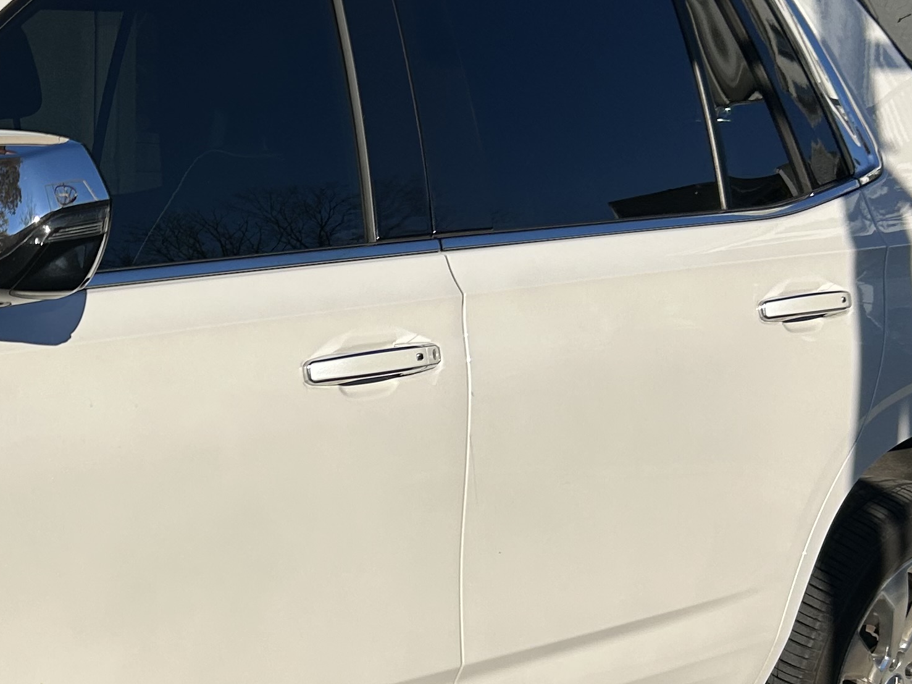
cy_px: 558
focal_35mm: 71
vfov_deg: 20.5
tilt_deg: -10.7
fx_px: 1870
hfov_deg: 25.6
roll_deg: +2.0
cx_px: -58
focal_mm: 5.7
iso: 50
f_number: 1.5
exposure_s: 1/8000
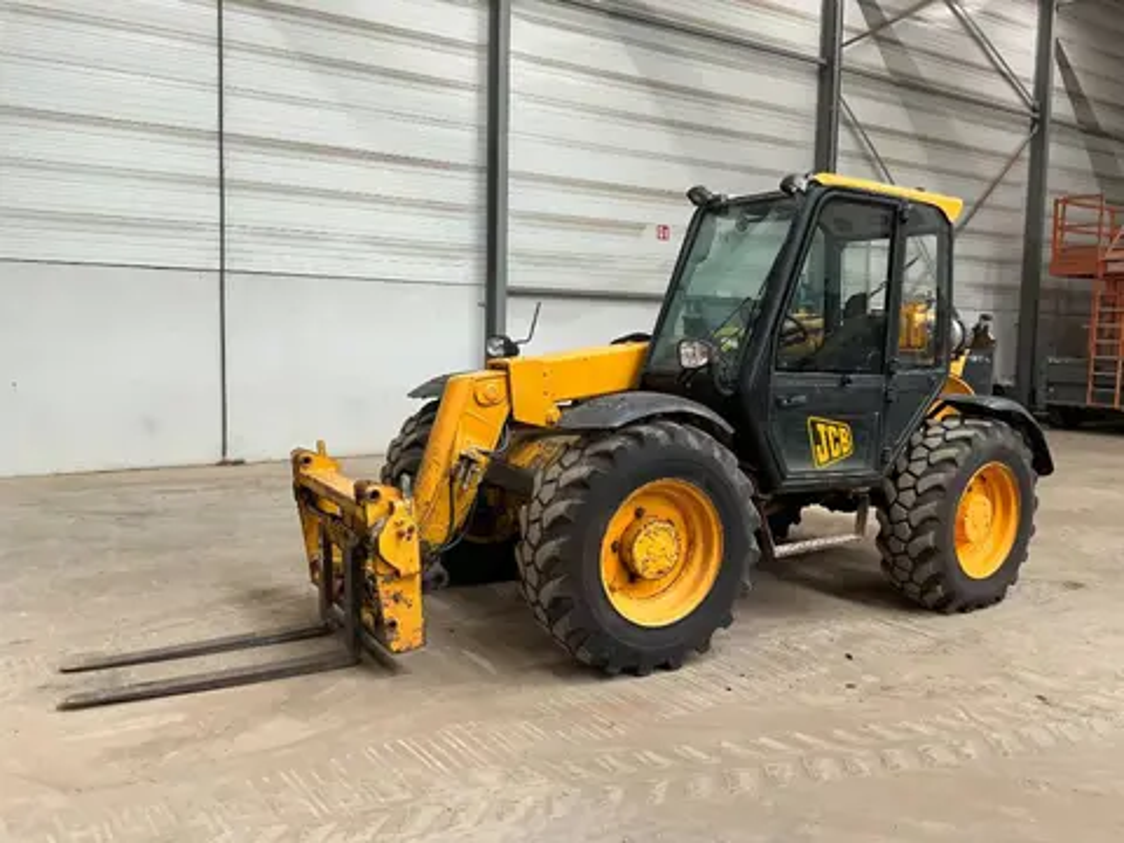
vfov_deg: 48.2
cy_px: 422
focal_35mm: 29
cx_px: 562
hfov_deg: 61.7
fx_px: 942
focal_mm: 3
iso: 100
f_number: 1.8
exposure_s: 1/60
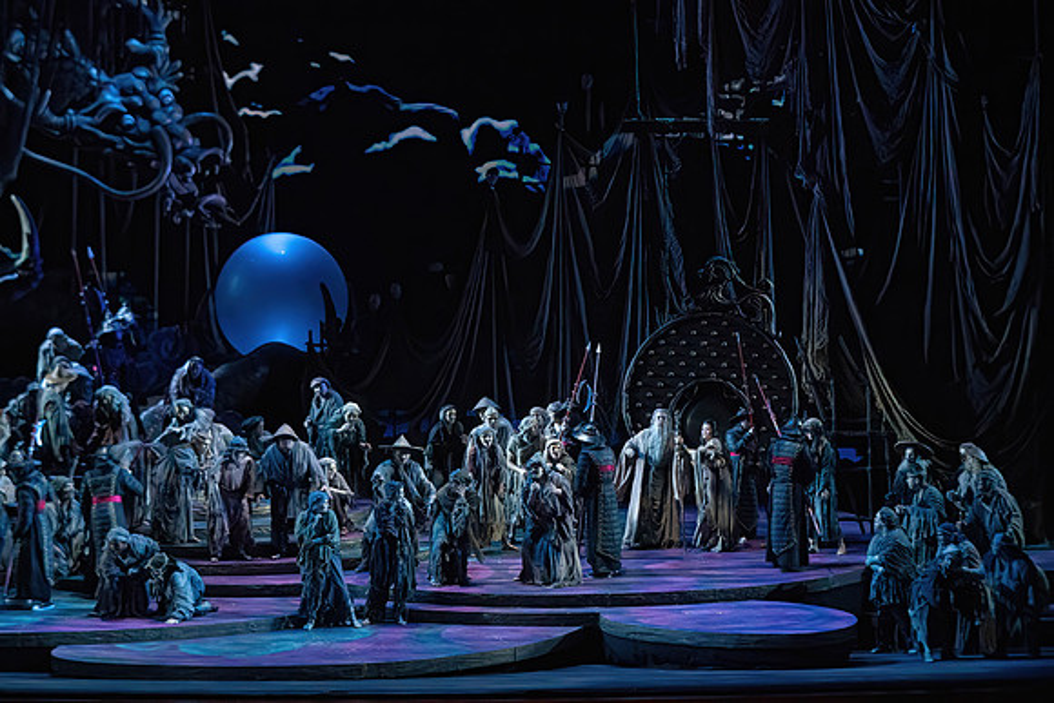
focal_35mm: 70
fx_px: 2050
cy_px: 352
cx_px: 527
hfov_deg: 28.8
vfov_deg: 19.5
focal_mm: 70
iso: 20000
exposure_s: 1/400
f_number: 4.5
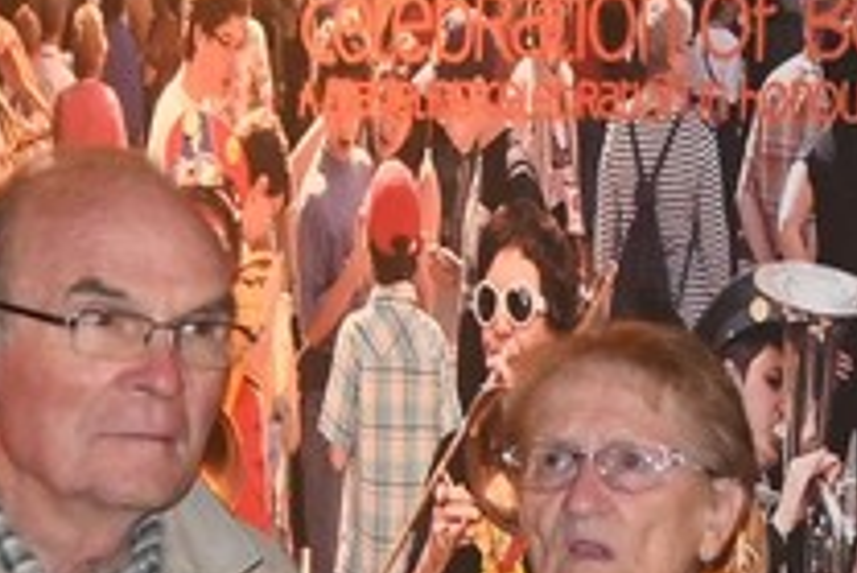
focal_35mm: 192
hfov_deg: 10.5
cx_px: 1096
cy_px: 616
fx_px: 4574
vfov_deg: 7.1
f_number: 4.5
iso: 2800
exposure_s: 1/60
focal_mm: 26
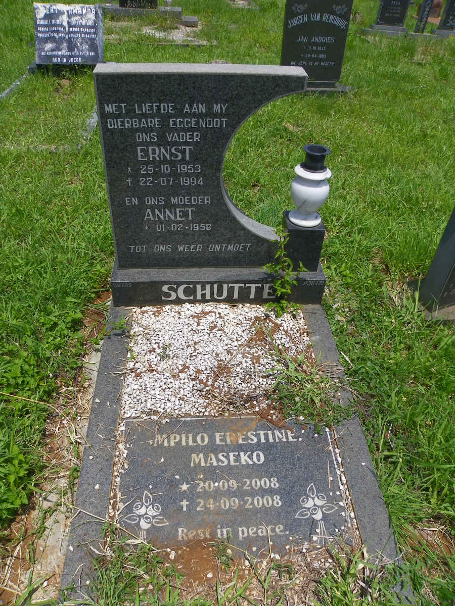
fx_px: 456
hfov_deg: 53.1
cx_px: 228
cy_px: 303
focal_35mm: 26
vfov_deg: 67.3
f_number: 5.6
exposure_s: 1/400
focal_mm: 4.6
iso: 64
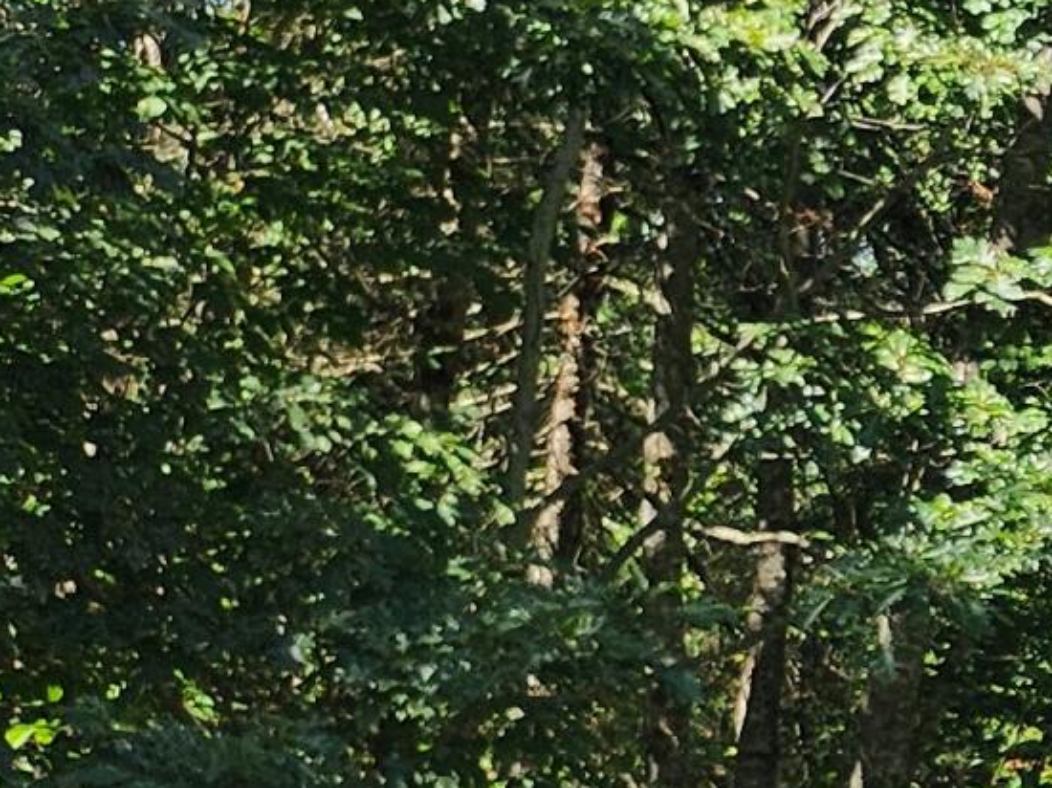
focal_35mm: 131
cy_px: 564
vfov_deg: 11.3
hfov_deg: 12.4
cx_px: 2399
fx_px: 3979
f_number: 1.8
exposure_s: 1/1238
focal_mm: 5
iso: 50
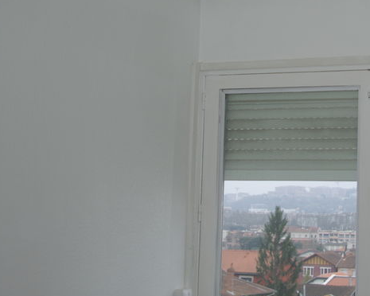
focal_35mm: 100
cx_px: 337
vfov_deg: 15.3
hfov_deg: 18.8
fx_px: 1095
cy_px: 46
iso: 100
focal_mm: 33
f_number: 4
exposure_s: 1/45
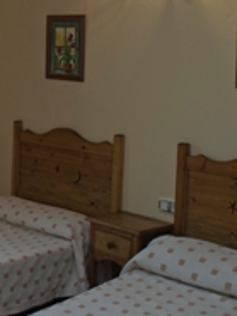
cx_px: -61
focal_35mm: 70
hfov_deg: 19.6
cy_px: 101
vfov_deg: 27.6
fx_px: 638
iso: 200
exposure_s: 1/6
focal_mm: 20
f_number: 11
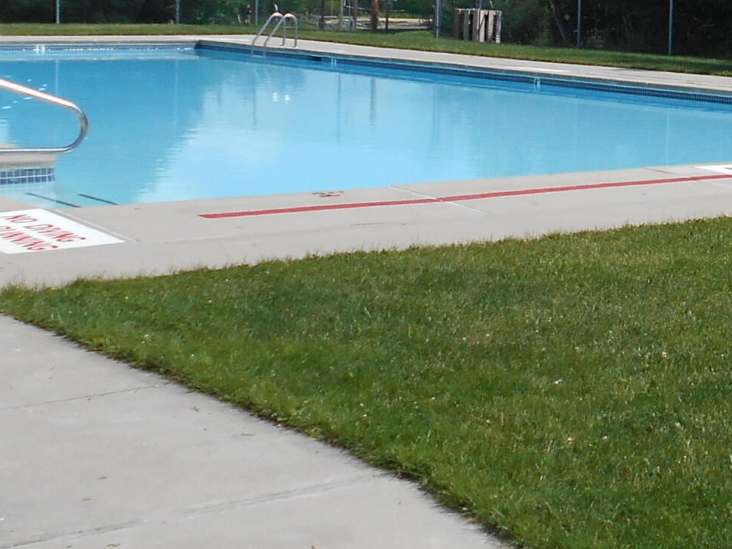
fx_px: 1691
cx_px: 822
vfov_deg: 18.0
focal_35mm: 80
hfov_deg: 22.9
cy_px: 8
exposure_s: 1/1250
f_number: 3.2
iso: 80
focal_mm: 4.6
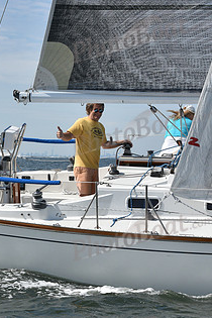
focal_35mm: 129
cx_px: 20
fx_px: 1139
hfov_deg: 10.6
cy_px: 197
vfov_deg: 15.9
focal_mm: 70
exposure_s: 1/1000
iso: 320
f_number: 10
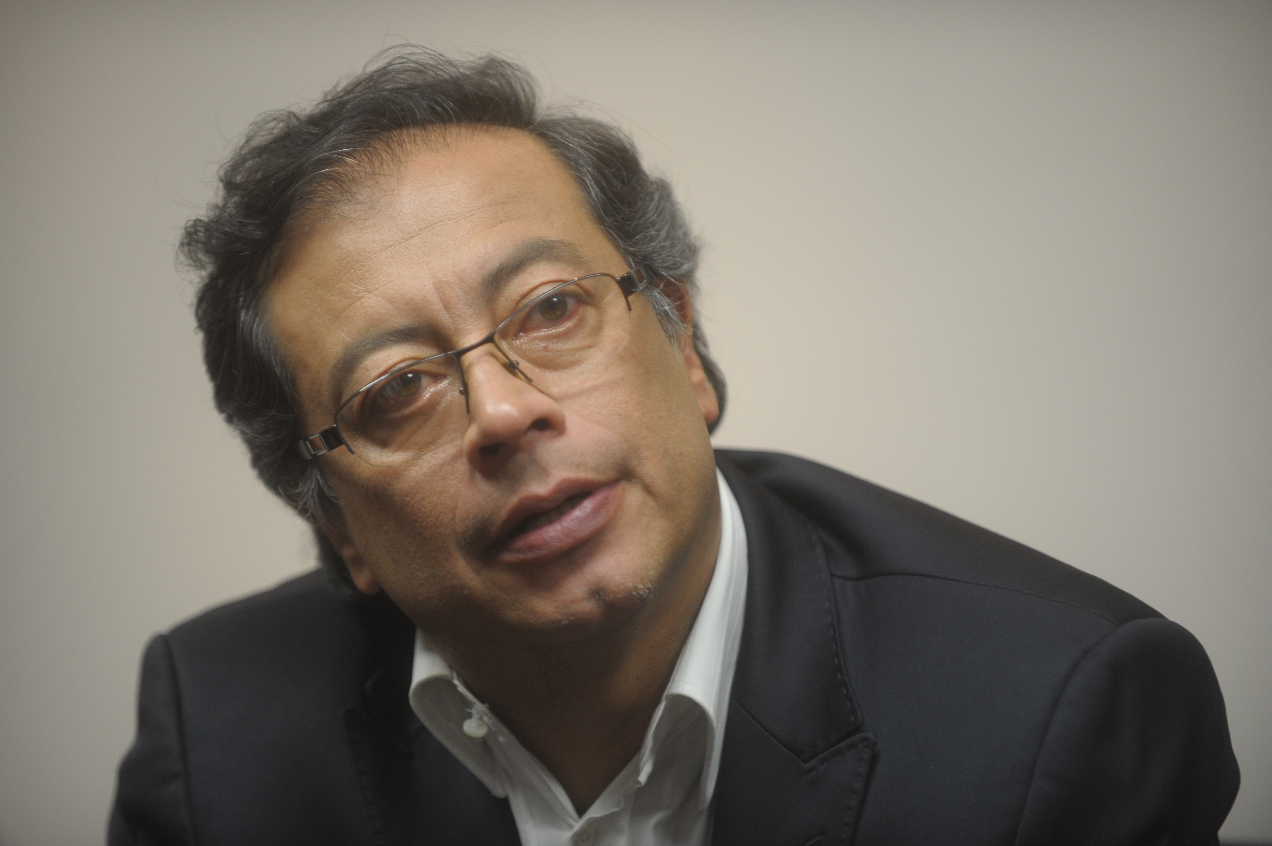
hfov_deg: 11.4
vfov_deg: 7.6
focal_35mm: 180
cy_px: 423
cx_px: 636
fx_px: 6356
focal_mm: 180
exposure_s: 1/250
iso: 1600
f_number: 2.8
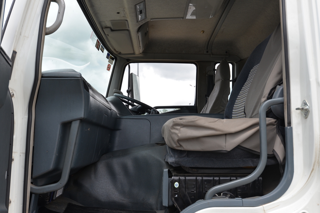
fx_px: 311
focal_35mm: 35
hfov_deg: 54.4
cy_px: 106
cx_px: 160
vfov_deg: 37.9
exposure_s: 1/250
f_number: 8
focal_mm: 35
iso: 160
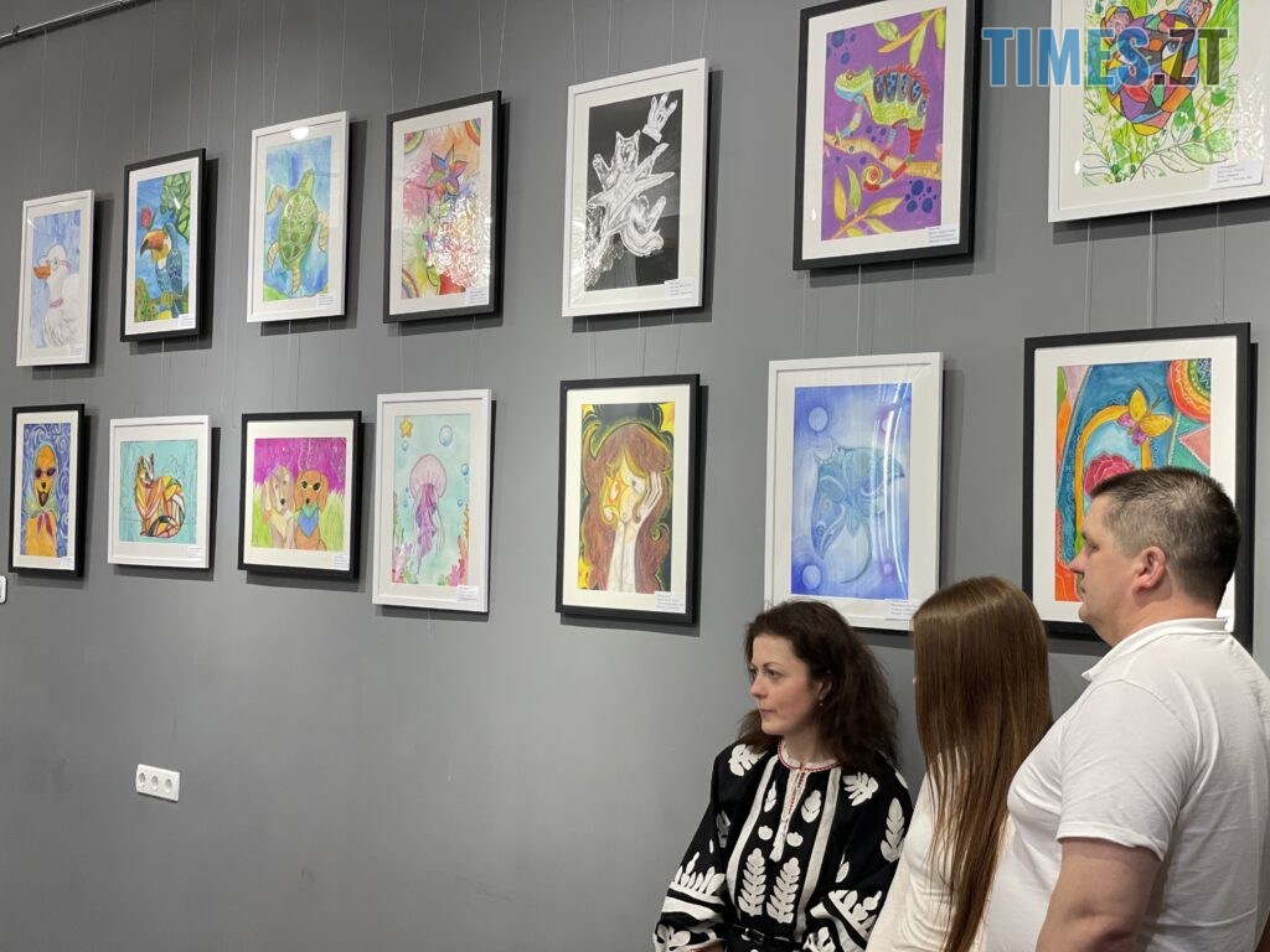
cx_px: 635
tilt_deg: +3.0
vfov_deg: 28.0
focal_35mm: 52
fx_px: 1908
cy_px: 476
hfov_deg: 36.8
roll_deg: -2.1
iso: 125
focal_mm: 6
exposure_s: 1/100
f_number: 2
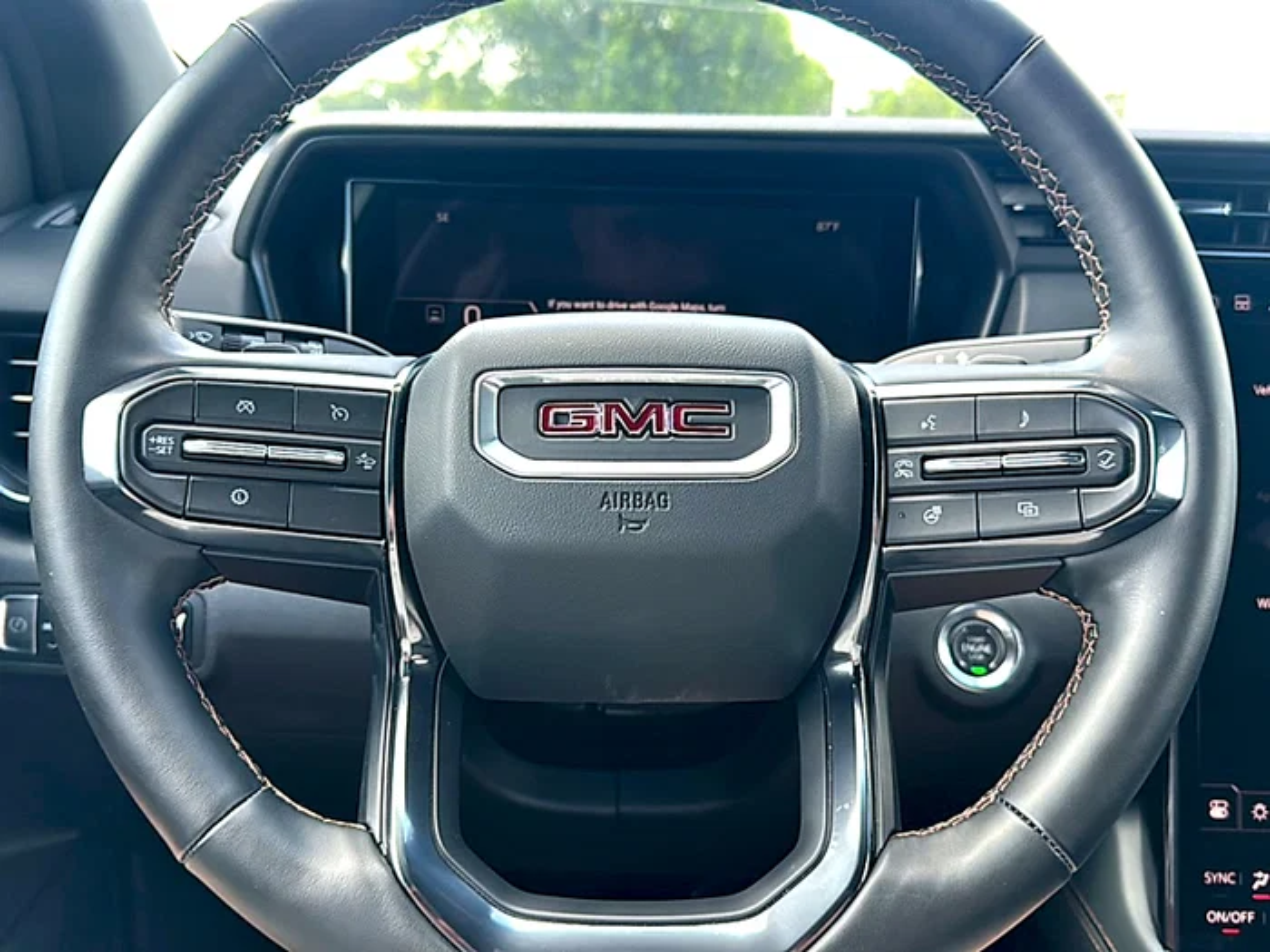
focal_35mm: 25
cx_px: 635
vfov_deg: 54.9
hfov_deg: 69.4
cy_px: 476
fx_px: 917
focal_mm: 6.86
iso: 100
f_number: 1.78
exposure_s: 1/199
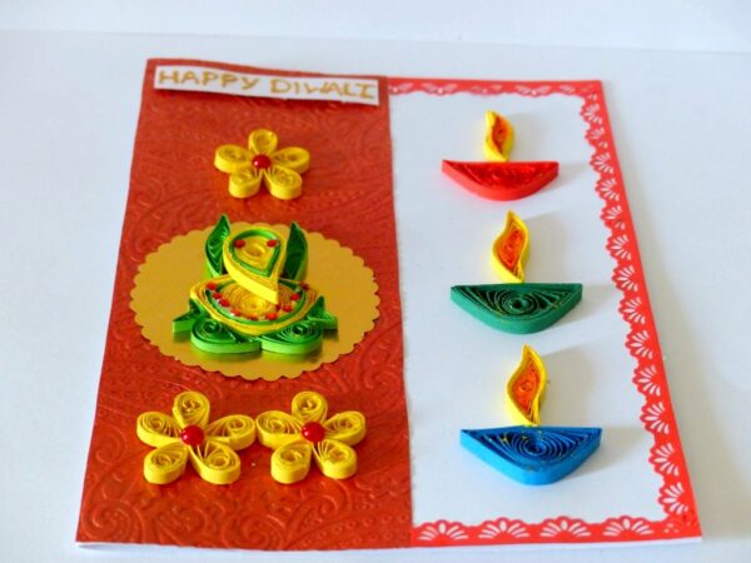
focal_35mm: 81
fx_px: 1757
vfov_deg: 18.2
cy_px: 282
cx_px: 376
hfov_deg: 24.1
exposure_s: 1/60
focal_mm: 14.5
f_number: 2.8
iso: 250
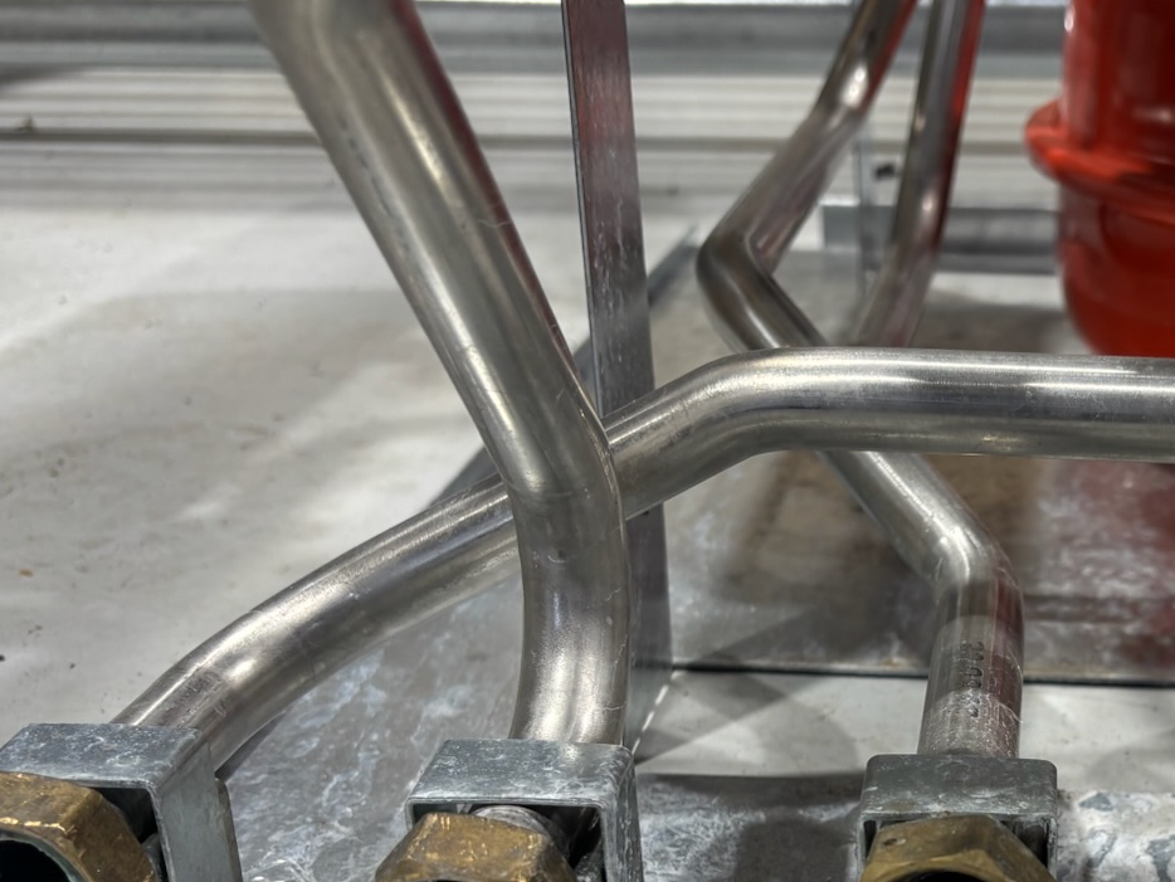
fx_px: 1935
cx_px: 1030
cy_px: 781
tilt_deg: -29.8
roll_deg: +0.0
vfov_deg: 25.0
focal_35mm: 57
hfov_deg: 32.3
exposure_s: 1/121
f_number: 1.6
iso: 80
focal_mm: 5.96
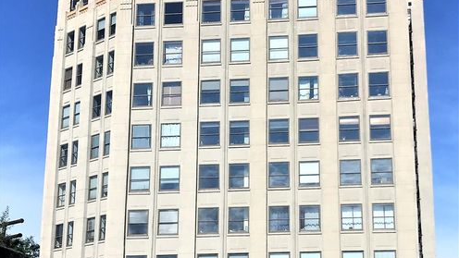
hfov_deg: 49.4
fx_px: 499
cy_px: 127
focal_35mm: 41
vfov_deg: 29.0
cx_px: 230
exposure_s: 1/4367
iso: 20
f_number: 1.8
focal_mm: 3.99
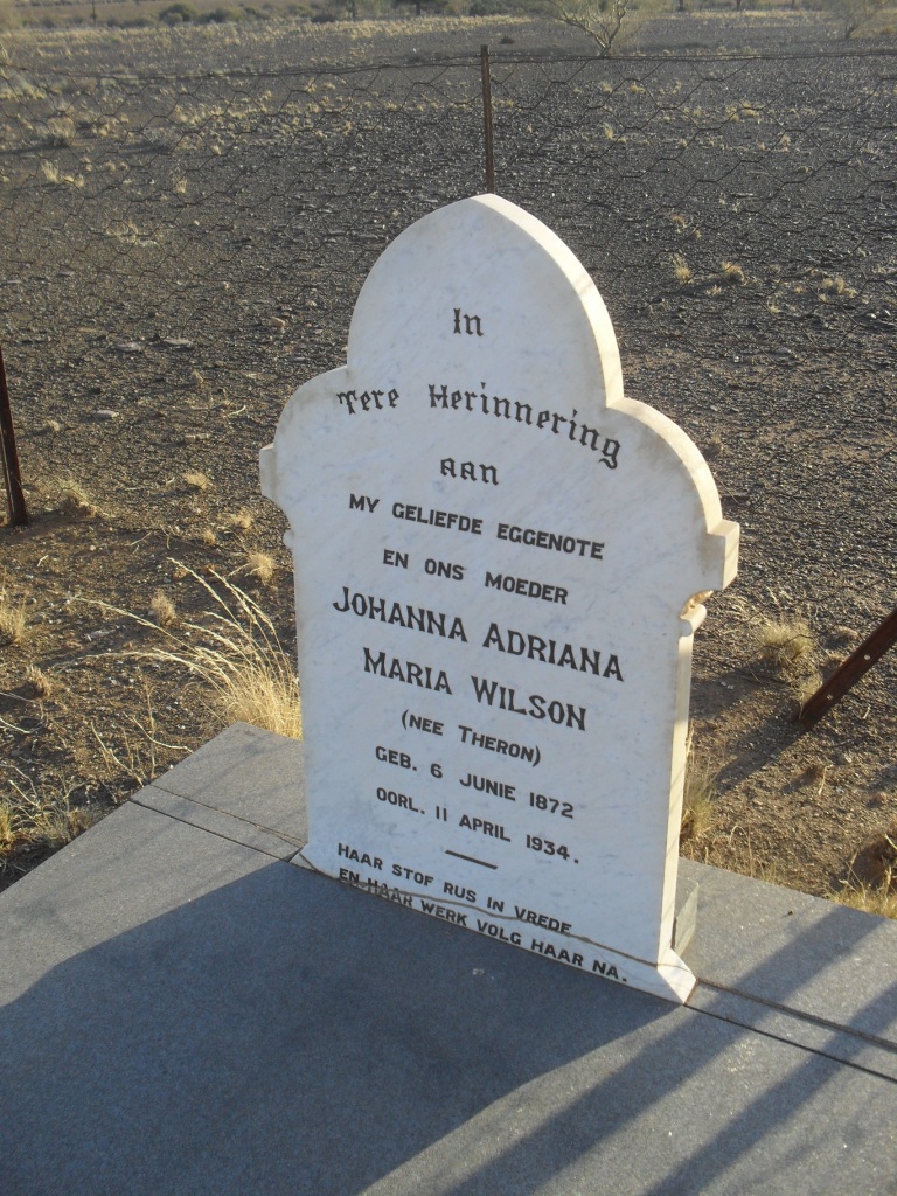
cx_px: 448
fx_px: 1209
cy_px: 598
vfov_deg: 52.6
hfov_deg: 40.7
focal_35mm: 35
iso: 100
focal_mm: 6.3
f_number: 3.2
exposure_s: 1/350
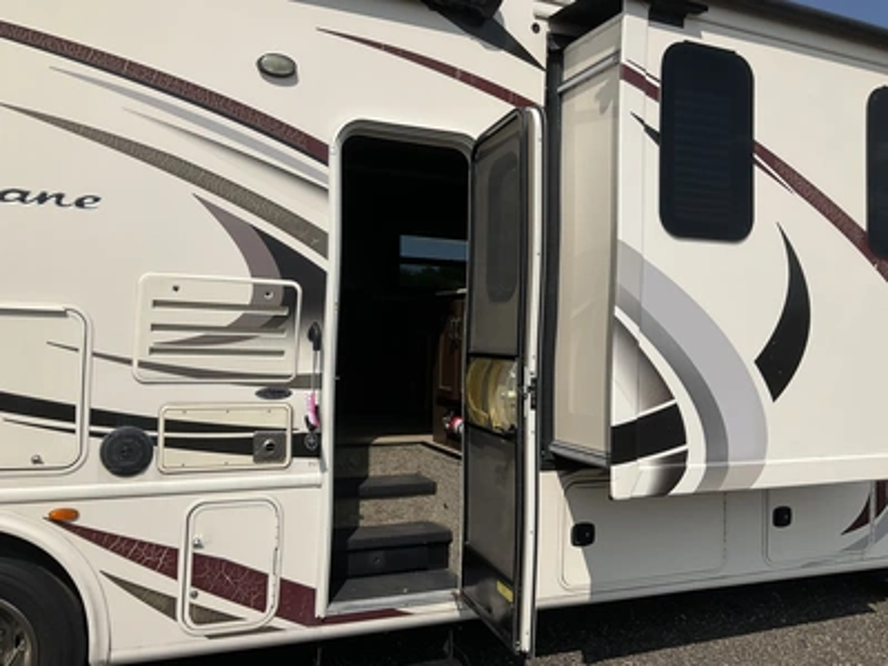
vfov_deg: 48.2
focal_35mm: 29
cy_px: 333
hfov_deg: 61.7
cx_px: 444
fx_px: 744
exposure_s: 1/3788
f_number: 1.8
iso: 25
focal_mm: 3
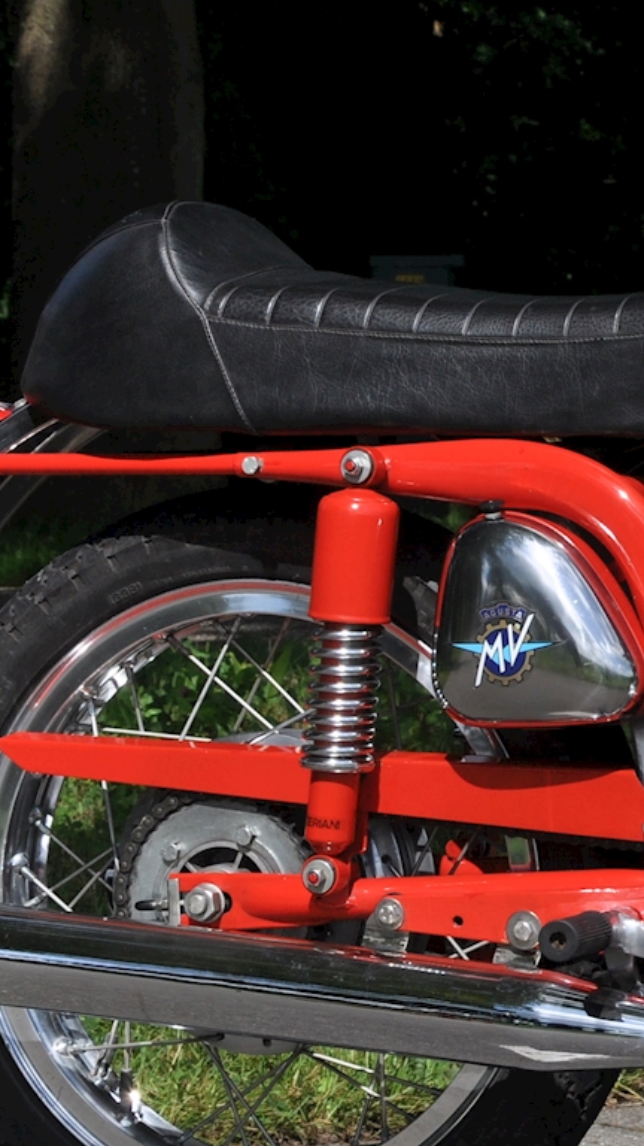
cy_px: 557
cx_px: 1111
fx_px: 4523
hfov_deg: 7.9
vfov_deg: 14.4
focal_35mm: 149
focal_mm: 38
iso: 200
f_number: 10
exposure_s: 1/640
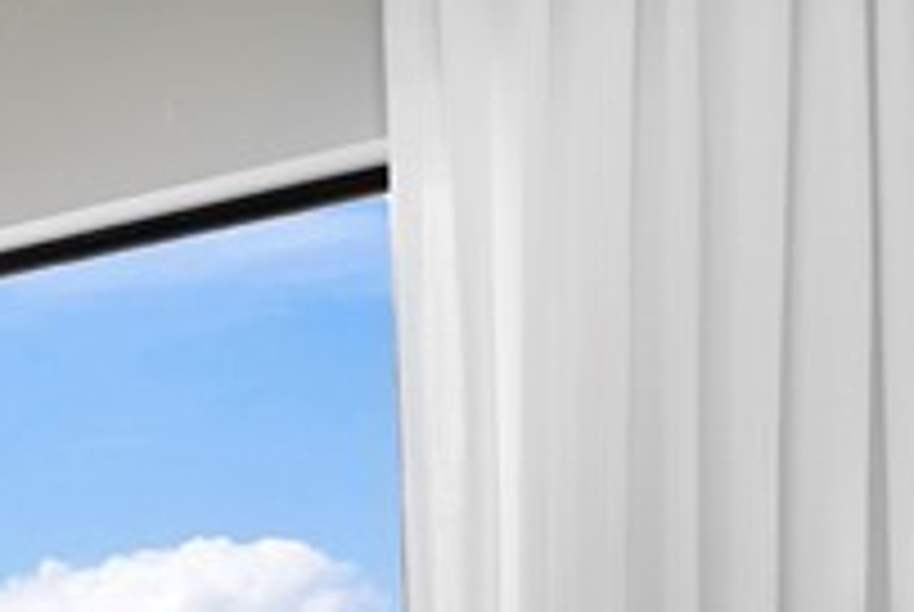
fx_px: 1627
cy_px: 1440
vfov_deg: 14.5
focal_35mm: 64
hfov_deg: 17.7
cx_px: -1029
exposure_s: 1/25
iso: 200
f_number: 8
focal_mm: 12
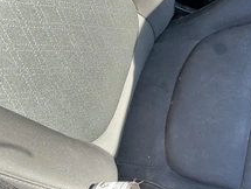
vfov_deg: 28.1
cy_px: 107
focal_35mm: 52
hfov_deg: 34.6
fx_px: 378
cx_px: 229
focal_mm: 3
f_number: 1.8
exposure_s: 1/122
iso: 50
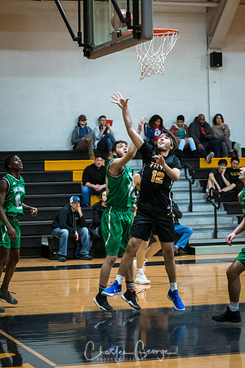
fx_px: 1148
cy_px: 184
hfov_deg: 12.2
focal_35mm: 112
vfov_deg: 18.2
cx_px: 122
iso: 3200
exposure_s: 1/400
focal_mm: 75
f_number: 2.8
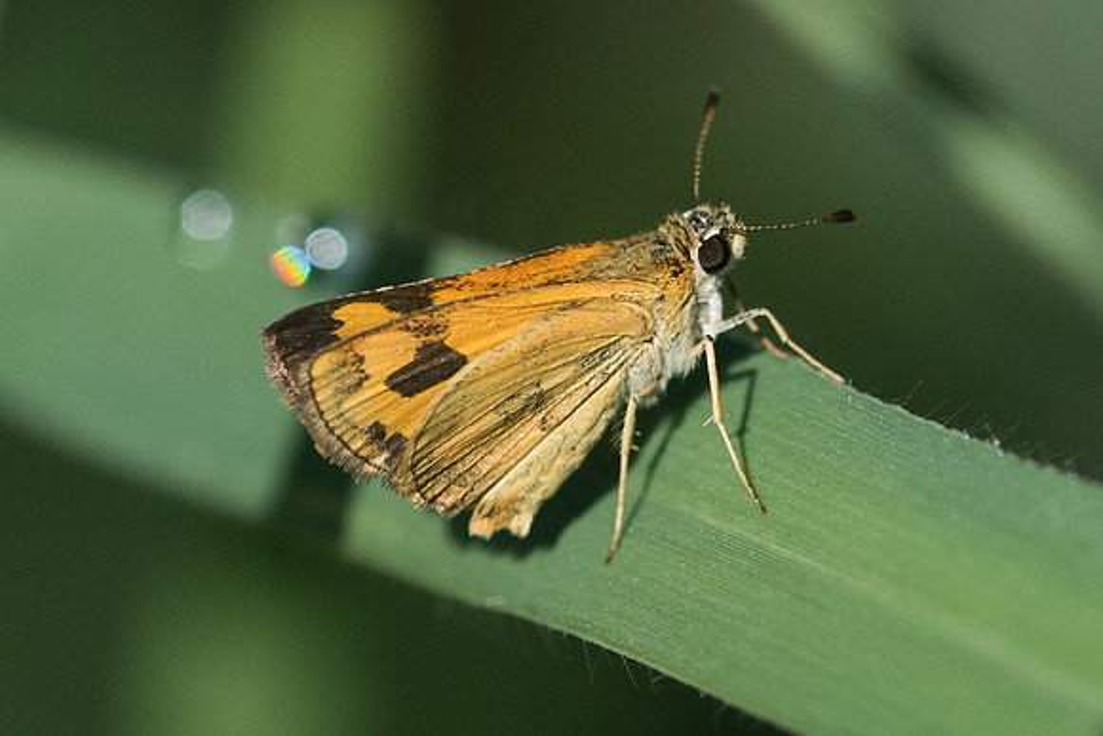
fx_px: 24546
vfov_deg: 1.7
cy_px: 427
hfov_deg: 2.6
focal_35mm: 801
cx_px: 552
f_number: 4.5
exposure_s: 1/5000
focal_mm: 150
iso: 800
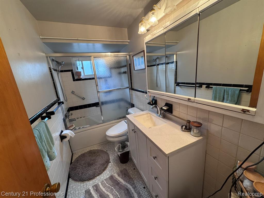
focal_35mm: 14
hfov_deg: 102.1
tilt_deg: -14.5
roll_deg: +4.3
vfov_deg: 85.7
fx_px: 107
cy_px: 99
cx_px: 132
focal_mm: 2.22
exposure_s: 1/60
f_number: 2.2
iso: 250
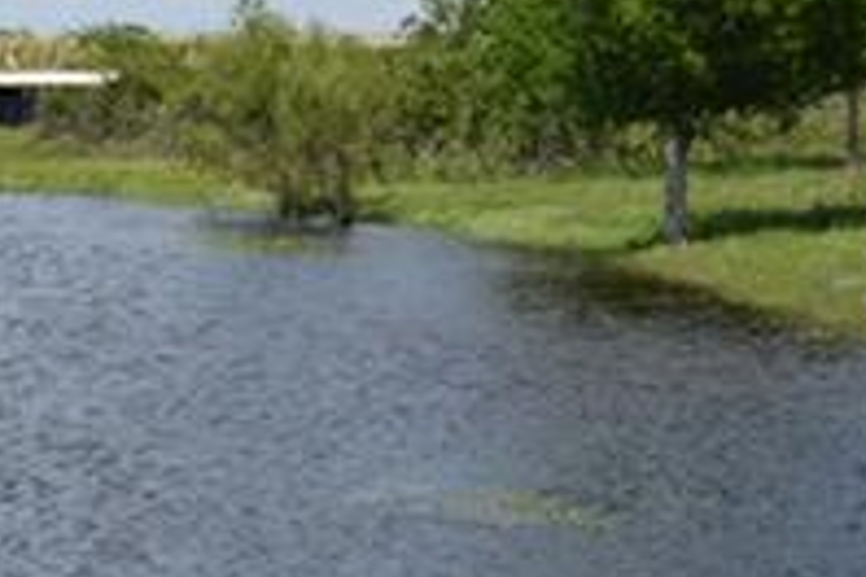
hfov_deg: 11.9
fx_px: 3945
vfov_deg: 8.4
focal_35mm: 164
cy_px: 420
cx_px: -503
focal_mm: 30
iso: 200
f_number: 4.2
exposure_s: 1/2000
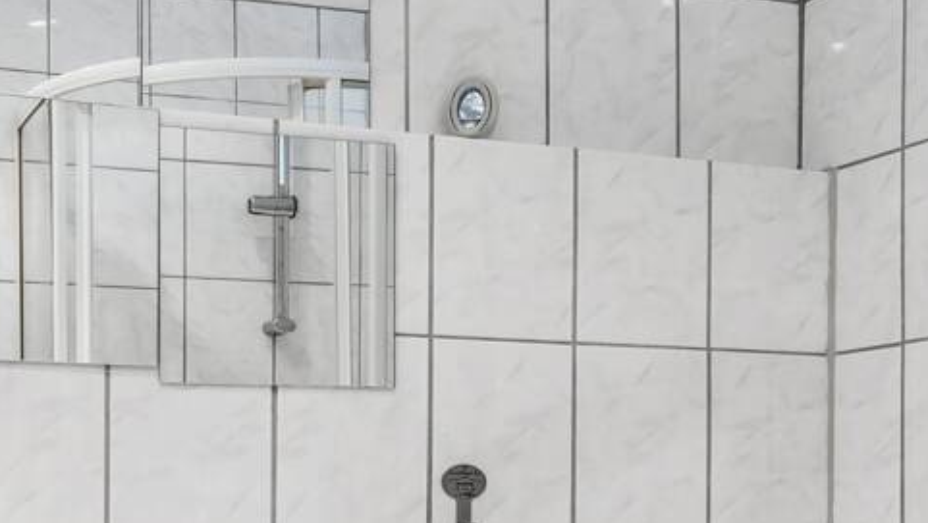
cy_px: 540
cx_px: 291
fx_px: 1575
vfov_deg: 18.3
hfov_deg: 32.5
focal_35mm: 64
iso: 200
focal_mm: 14
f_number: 9
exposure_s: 1/3.33
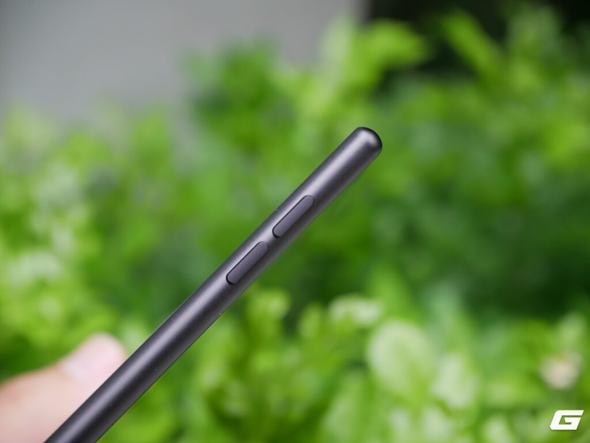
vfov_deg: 17.6
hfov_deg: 23.3
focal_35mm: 84
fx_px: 1432
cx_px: 295
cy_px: 222
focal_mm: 42
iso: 200
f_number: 5.6
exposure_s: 1/100
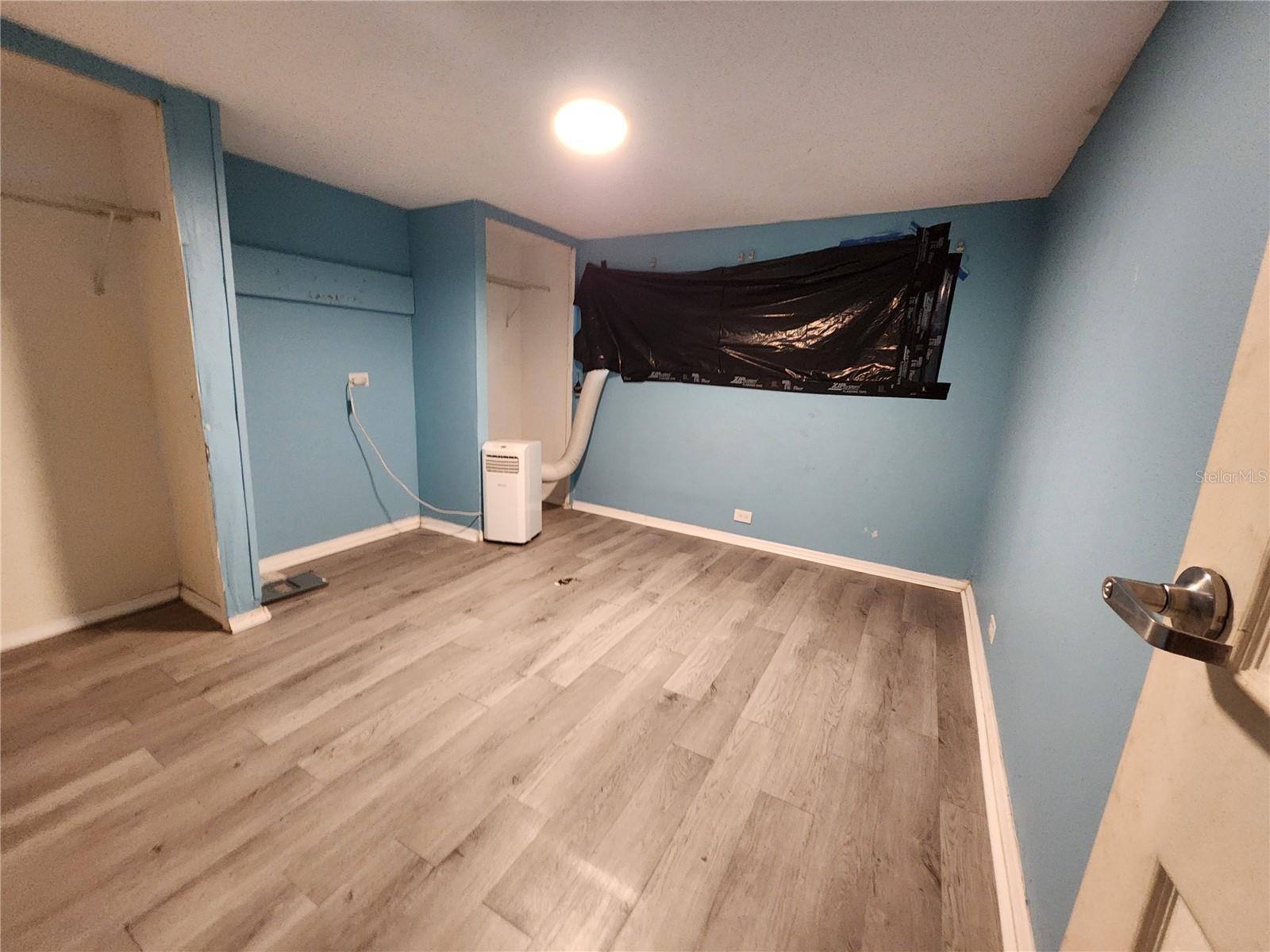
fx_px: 477
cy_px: 476
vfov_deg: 89.9
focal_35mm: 13
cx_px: 635
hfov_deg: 106.2
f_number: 2.2
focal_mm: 2.2
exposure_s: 1/30
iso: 640
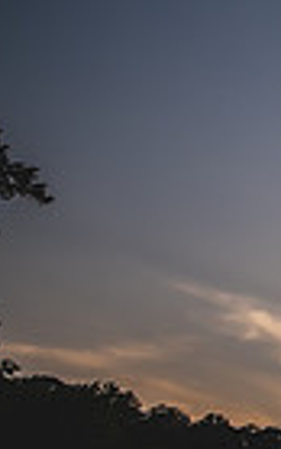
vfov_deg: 32.1
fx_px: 759
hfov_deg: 10.2
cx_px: 936
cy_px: 353
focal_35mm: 62
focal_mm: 14
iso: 200
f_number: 2.8
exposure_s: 1/1600
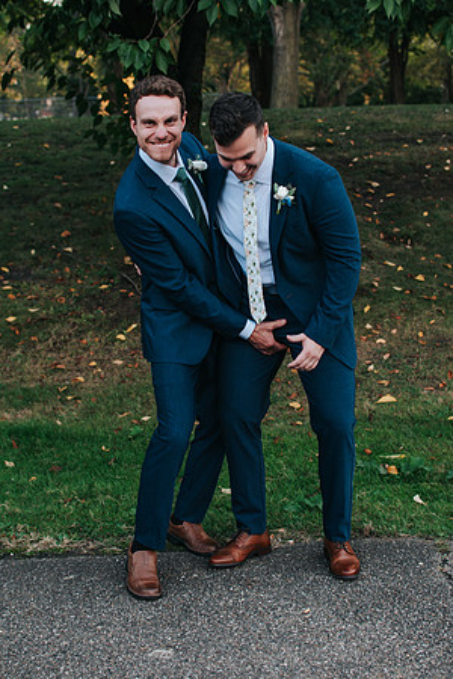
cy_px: 340
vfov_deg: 37.9
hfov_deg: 25.8
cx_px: 226
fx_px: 991
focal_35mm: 52
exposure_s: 1/250
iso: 100
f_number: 3.5
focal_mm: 35
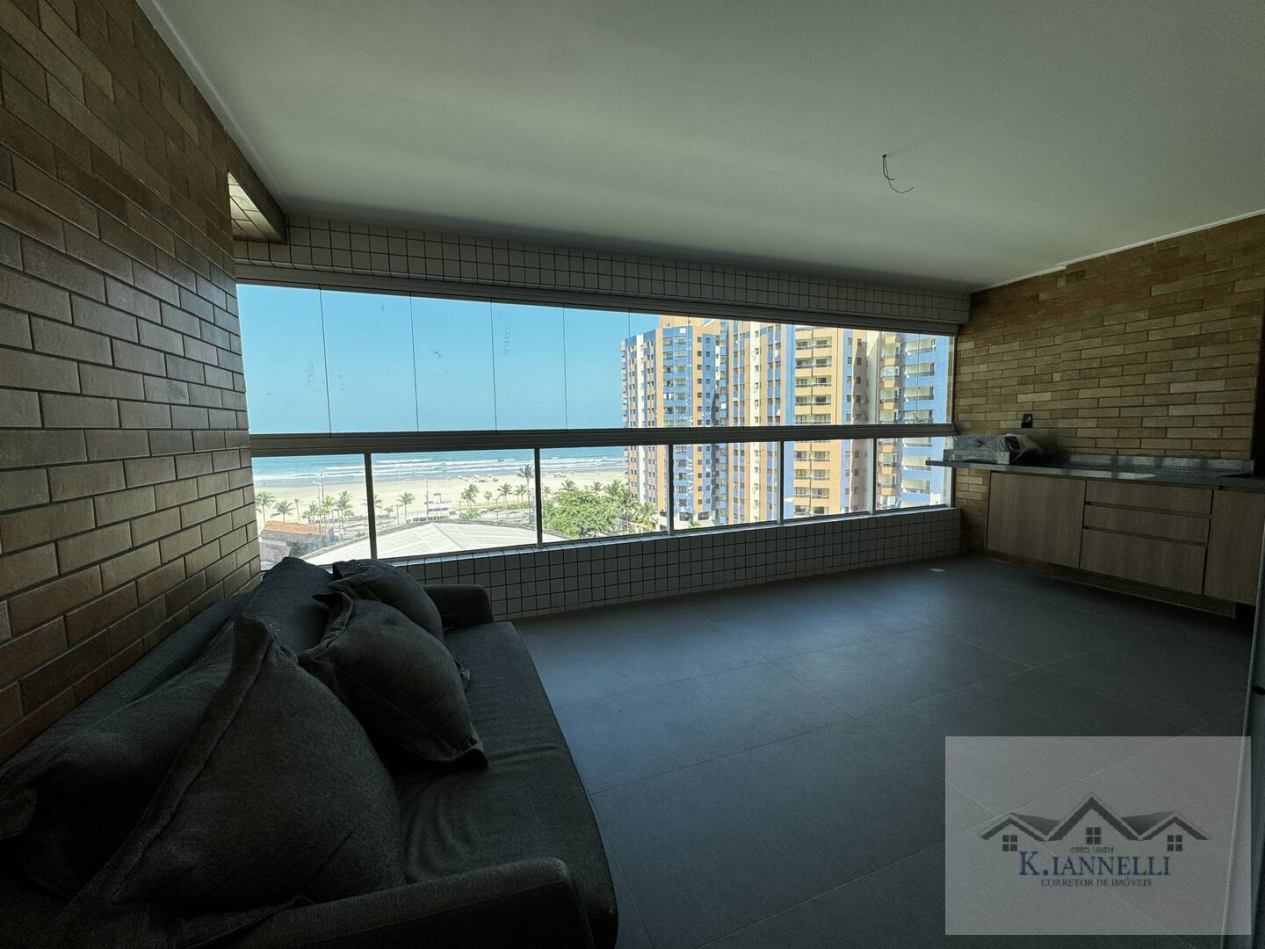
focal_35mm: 14
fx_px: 512
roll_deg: +0.3
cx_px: 632
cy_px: 474
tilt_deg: -5.4
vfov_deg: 85.7
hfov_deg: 102.1
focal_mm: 2.22
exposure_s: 1/921
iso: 50
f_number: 2.2
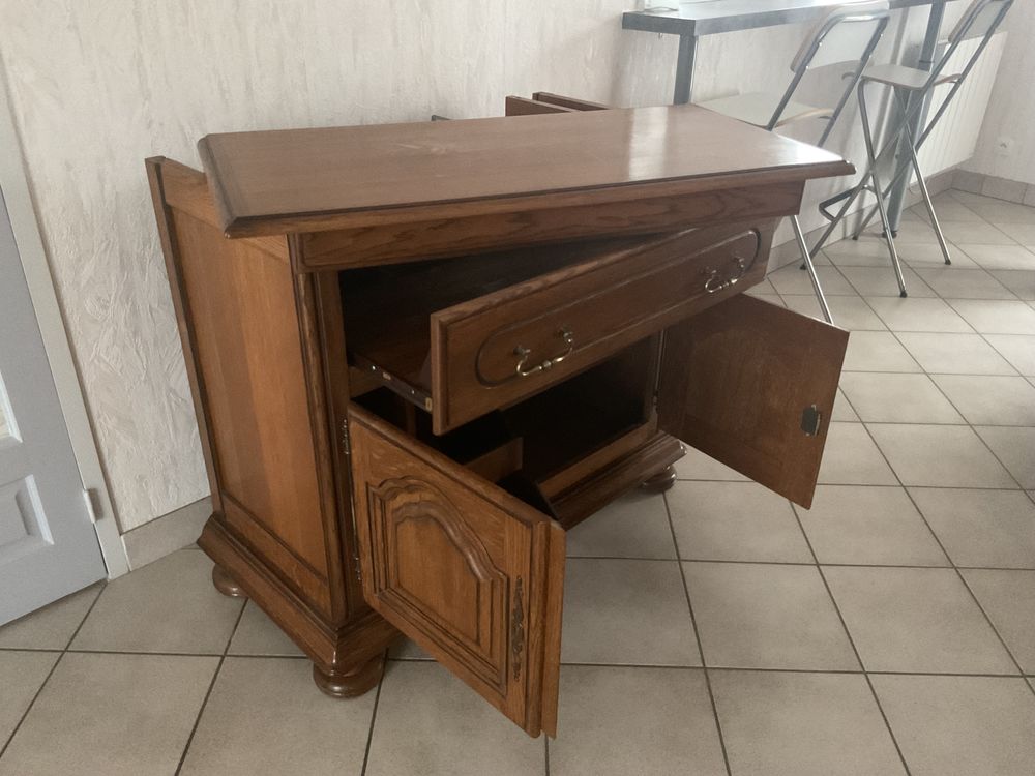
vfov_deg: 48.2
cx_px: 518
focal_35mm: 29
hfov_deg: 61.7
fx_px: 867
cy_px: 388
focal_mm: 3
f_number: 1.8
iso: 500
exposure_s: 1/24
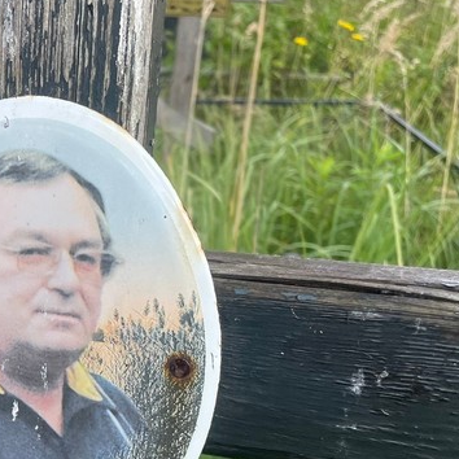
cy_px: 289
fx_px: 780
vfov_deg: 32.6
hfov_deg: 30.6
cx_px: 6
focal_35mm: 52
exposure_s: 1/1667
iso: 32
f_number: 1.6
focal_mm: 4.2
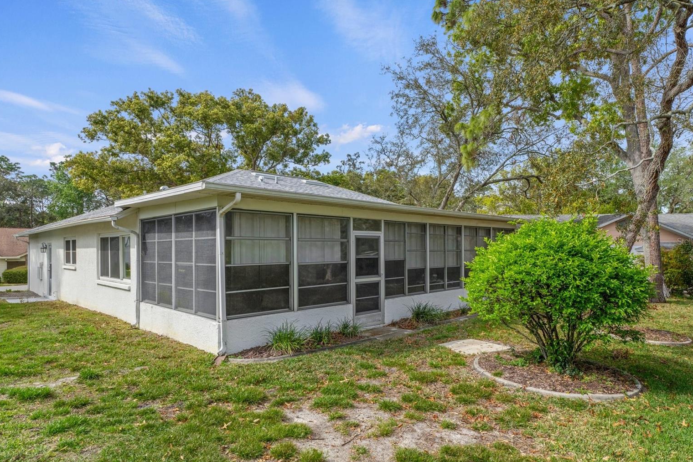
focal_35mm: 21
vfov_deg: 60.6
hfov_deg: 82.5
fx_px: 395
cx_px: 353
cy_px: 241
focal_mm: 13
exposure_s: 1/350
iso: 320
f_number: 8
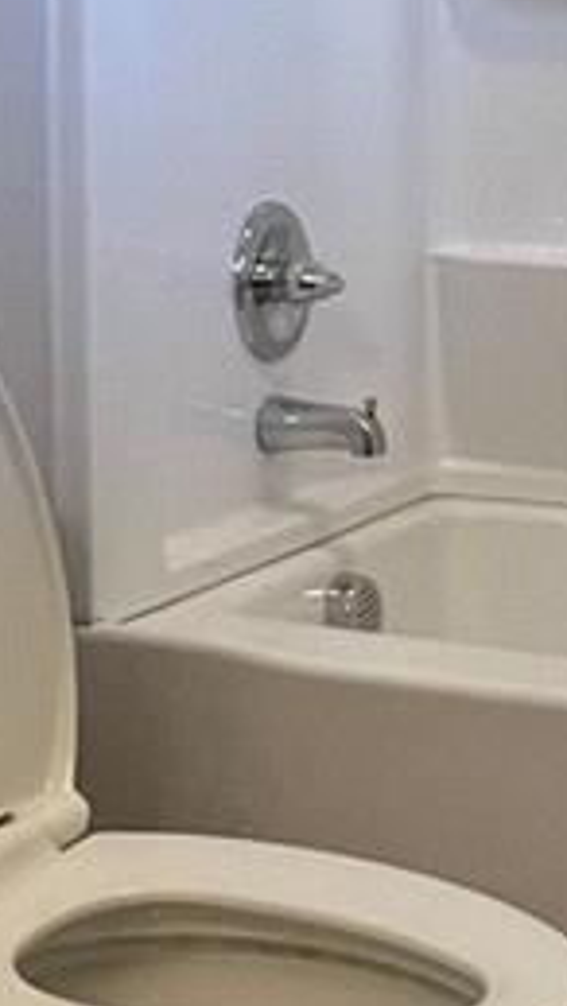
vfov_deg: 24.7
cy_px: 155
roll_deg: -0.2
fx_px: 2242
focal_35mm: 84
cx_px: 346
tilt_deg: -1.2
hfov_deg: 14.4
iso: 125
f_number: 1.8
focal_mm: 1.57
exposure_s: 1/120
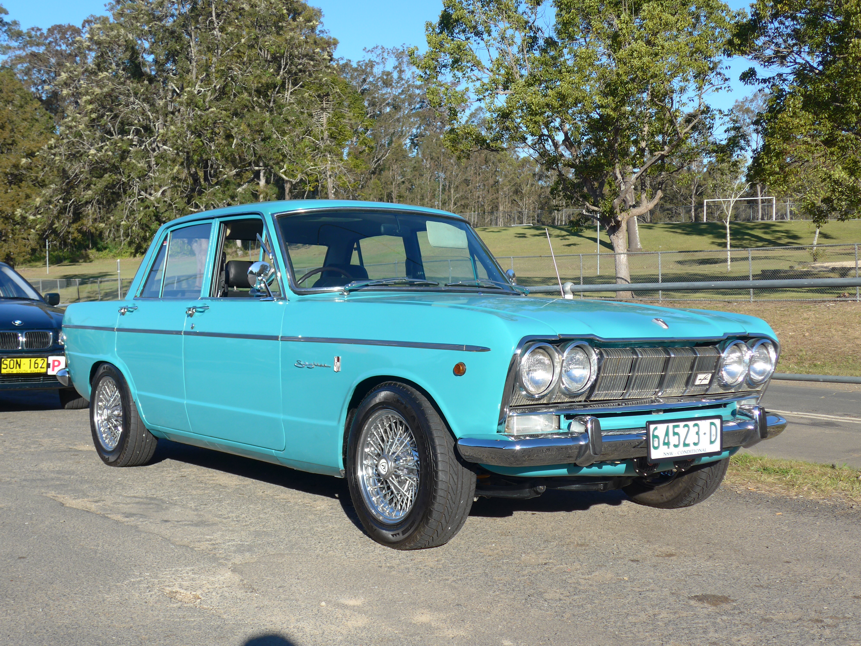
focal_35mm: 46
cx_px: 430
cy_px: 323
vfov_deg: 31.5
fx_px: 1144
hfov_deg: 41.2
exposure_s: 1/1000
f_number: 3
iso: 80
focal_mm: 9.5
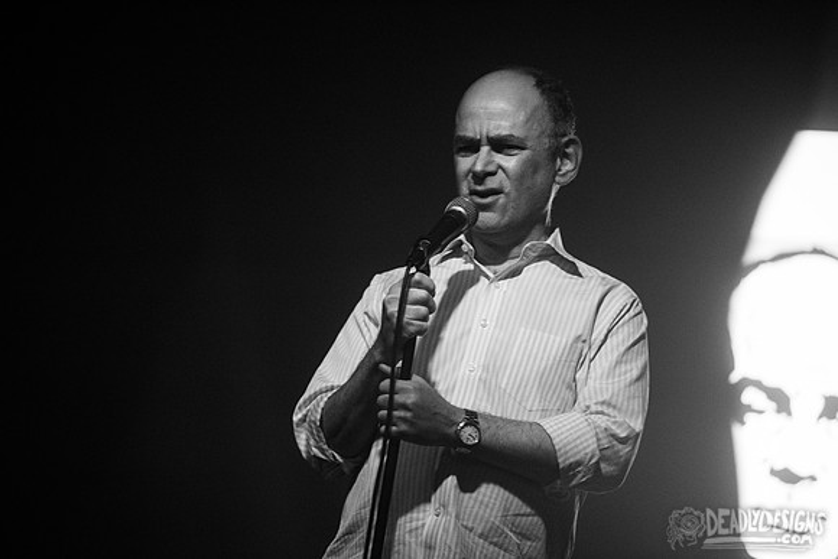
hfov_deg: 10.3
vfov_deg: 6.9
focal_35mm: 200
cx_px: 419
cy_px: 280
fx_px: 4656
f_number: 3.2
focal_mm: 200
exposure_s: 1/160
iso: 3200
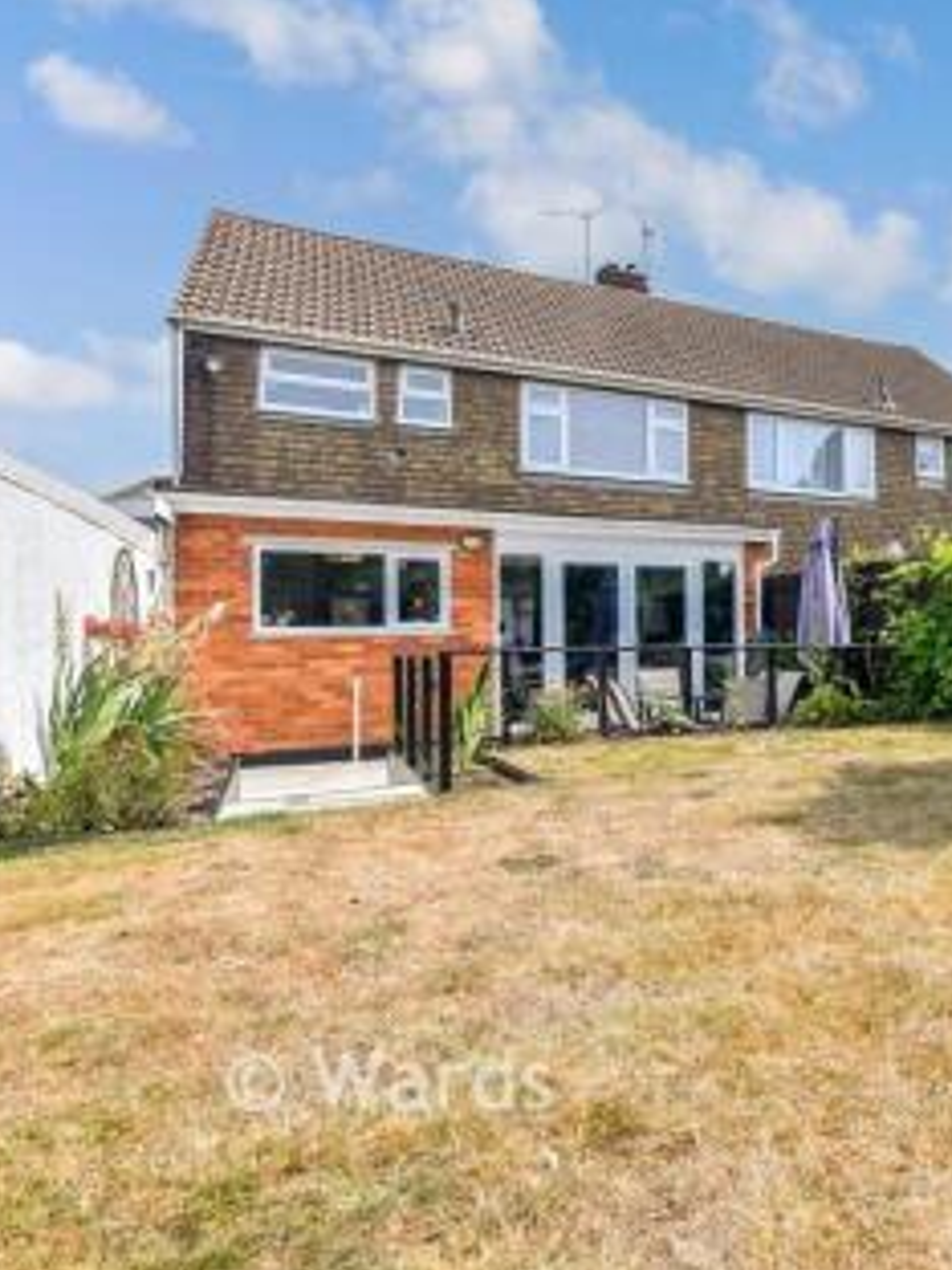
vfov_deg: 76.4
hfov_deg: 53.5
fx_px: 807
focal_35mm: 22
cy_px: 637
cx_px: 854
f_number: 8
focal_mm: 10
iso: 160
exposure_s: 1/320
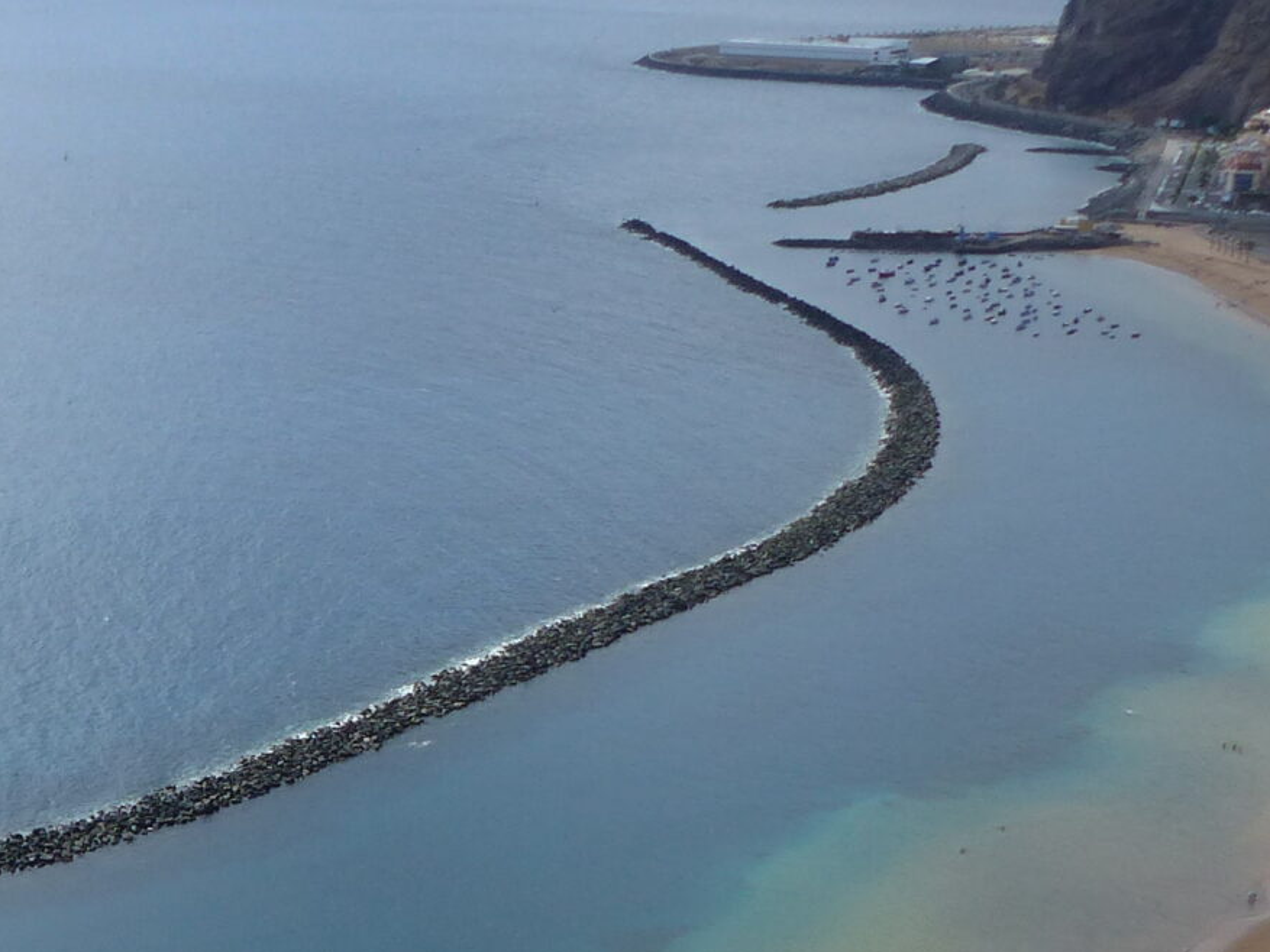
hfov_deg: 26.1
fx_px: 2679
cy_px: 764
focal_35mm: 73
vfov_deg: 20.0
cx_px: 229
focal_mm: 4.5
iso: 100
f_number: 4
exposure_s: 1/1300
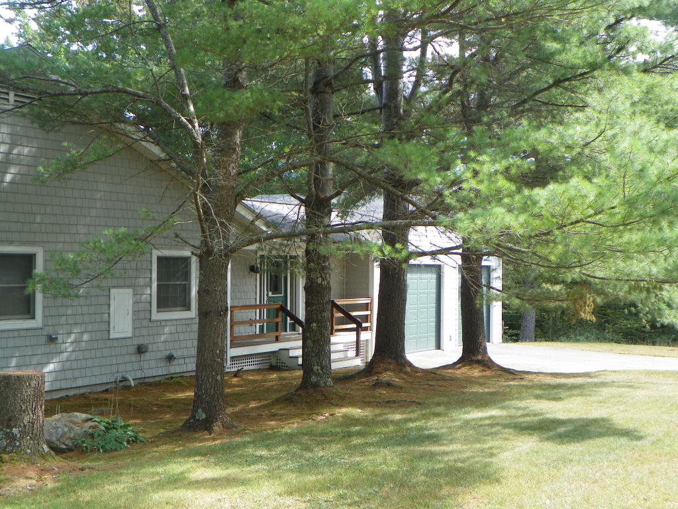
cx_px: 339
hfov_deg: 41.2
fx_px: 901
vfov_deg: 31.5
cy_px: 254
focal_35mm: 46
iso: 64
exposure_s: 1/100
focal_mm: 8.2
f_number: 3.2
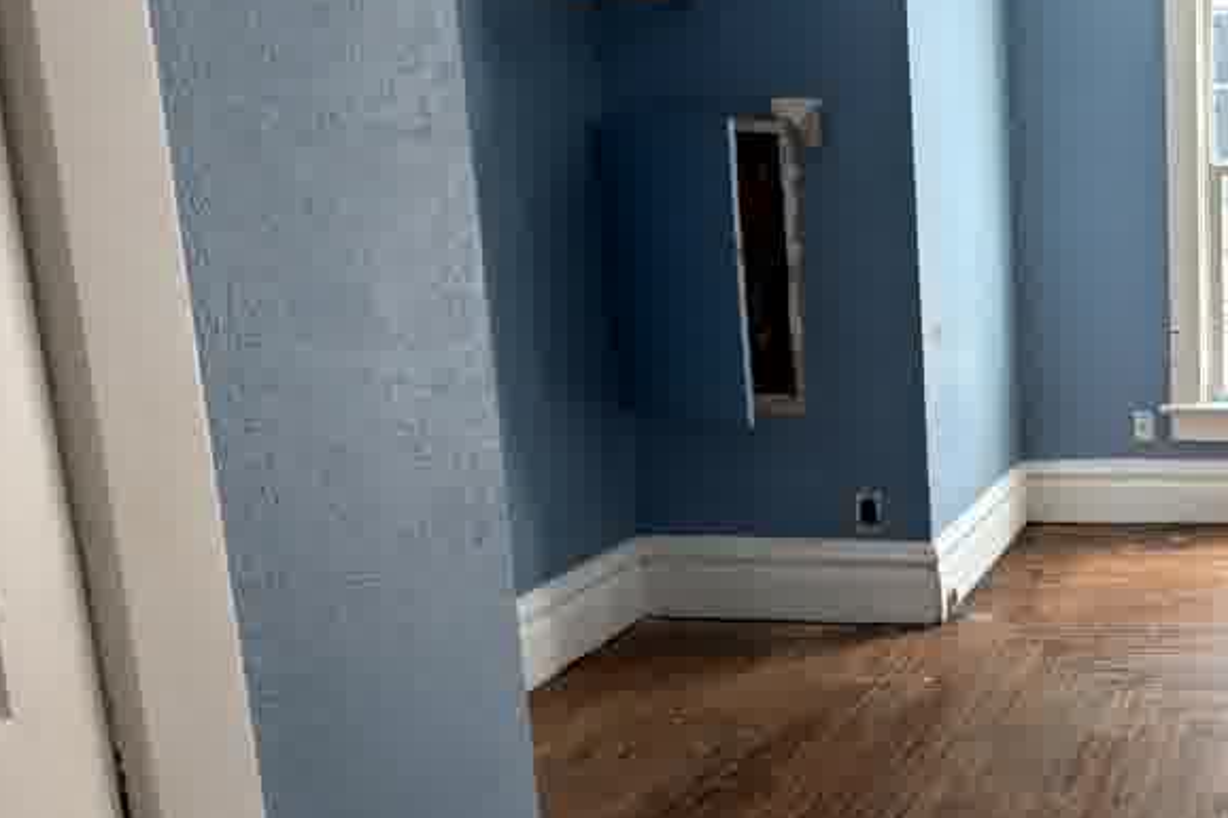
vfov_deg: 36.8
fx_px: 1228
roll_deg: -0.3
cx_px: 1404
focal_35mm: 36
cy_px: 367
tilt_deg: -8.7
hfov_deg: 40.7
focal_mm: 2.22
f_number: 2.2
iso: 250
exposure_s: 1/121
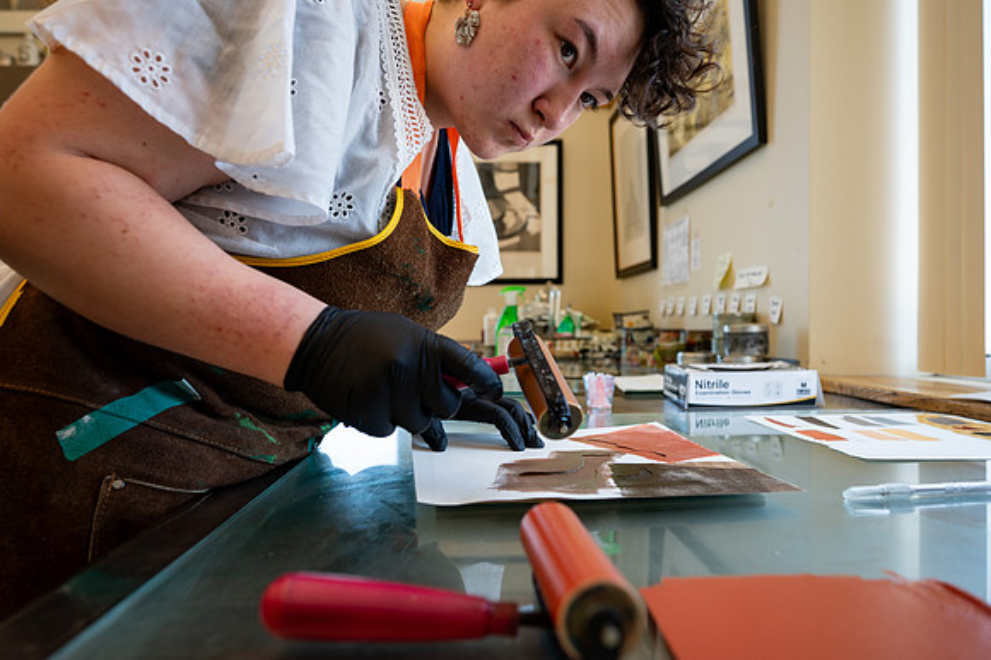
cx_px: 496
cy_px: 330
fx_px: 619
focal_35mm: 22
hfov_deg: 77.4
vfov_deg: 56.1
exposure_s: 1/250
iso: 500
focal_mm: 22.5
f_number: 4
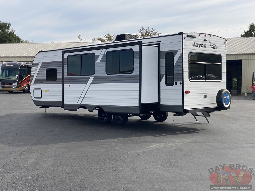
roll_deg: -1.0
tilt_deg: -1.7
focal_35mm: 52
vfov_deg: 28.0
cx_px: 128
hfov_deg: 36.8
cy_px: 96
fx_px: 383
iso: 20
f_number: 2
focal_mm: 6
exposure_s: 1/1845
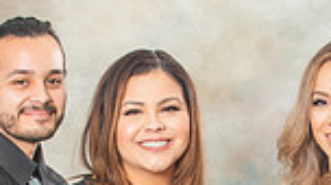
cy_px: 328
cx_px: 270
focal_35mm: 356
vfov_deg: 3.4
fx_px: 3120
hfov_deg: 6.1
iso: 160
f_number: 5
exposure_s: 1/250
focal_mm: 75
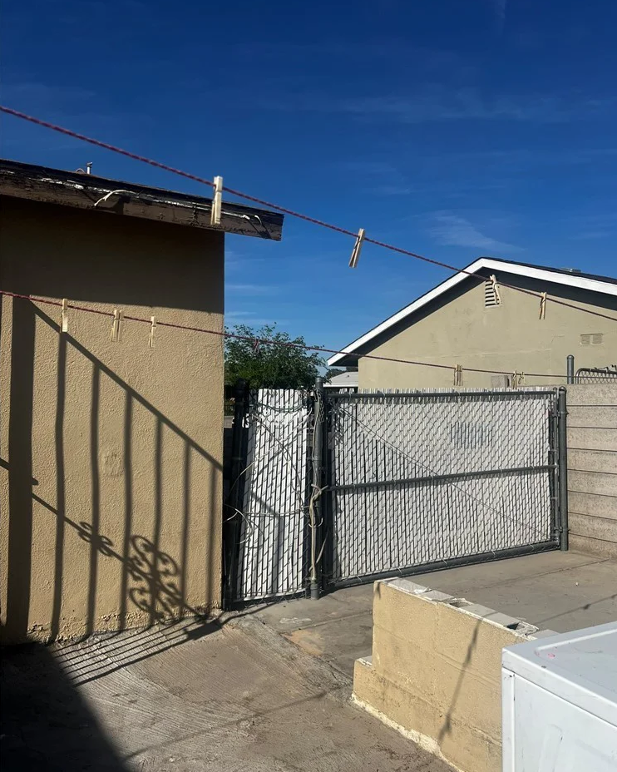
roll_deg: -0.1
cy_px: 381
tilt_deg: +1.5
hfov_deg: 51.5
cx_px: 318
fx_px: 639
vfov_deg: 62.2
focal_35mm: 28
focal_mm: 5.7
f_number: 1.5
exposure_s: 1/9434
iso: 50
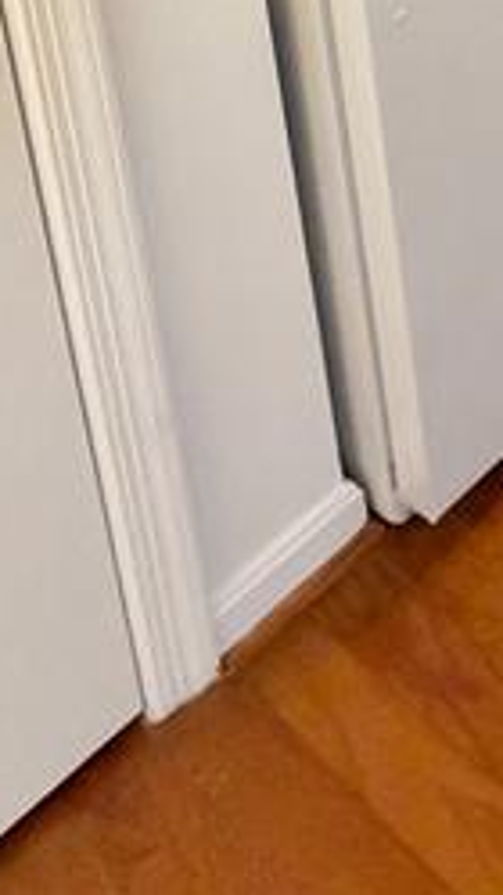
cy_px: -302
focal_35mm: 47
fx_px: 1115
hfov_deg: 19.2
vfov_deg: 31.9
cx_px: 905
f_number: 2.2
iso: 400
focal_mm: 2.22
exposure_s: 1/60
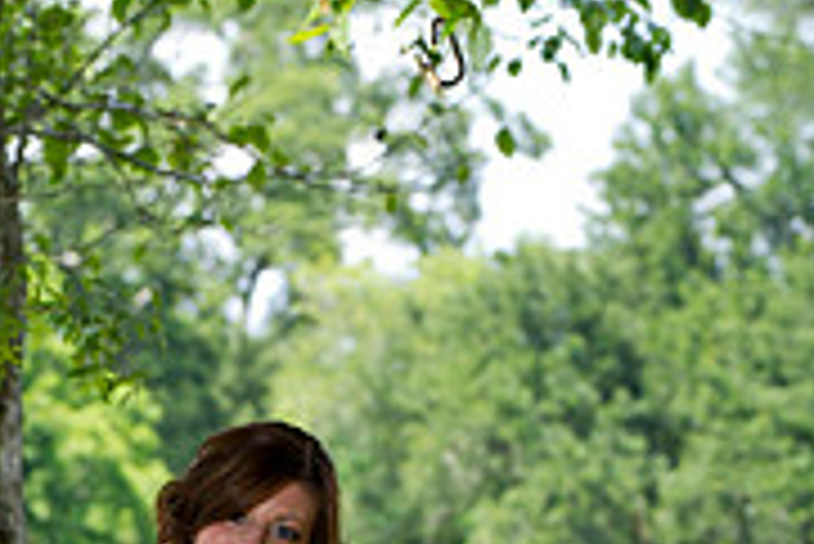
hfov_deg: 6.1
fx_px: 7581
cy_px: 980
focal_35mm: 335
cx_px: 200
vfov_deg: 4.1
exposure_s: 1/200
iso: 500
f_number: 6.3
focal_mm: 135
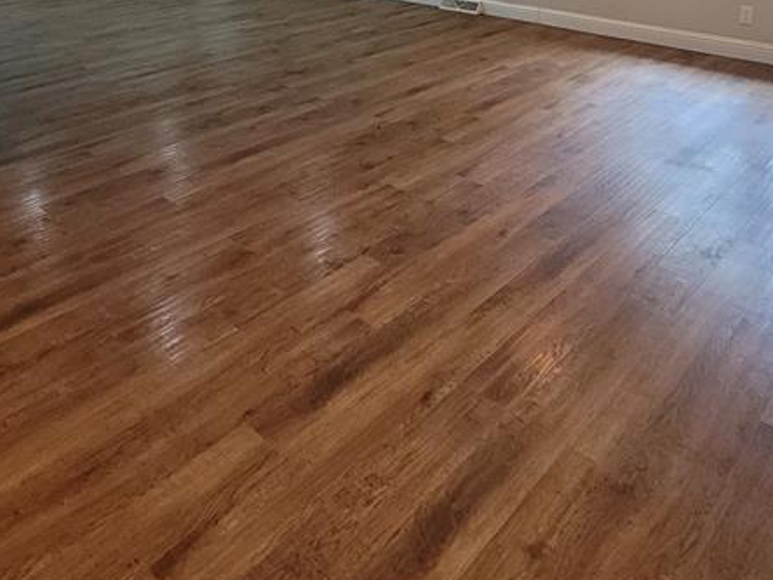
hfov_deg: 59.4
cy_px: -66
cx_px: 468
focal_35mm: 30
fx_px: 670
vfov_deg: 38.3
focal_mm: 1.74
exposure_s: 1/60
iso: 320
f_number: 2.2
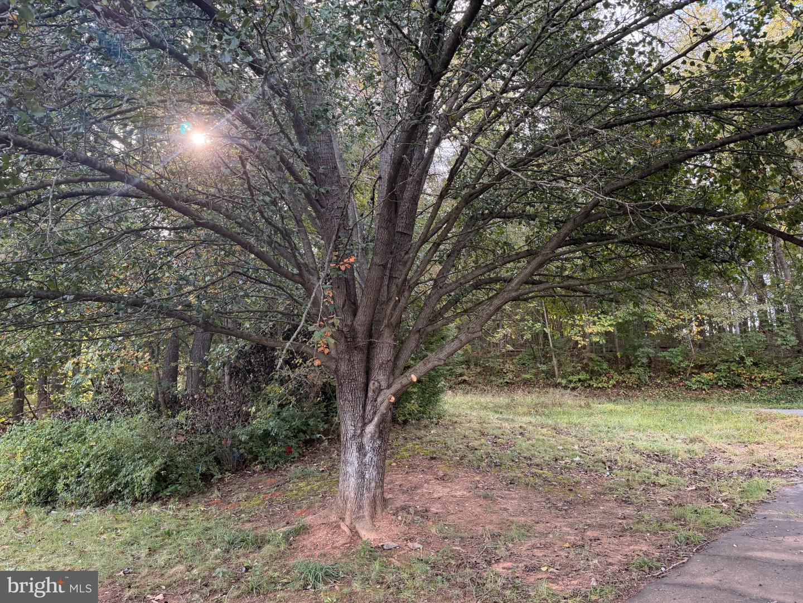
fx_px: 557
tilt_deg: +14.1
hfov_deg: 71.6
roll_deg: +2.8
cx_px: 402
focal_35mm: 24
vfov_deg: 56.8
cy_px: 302
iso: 160
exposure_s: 1/217
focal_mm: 6.76
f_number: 1.78
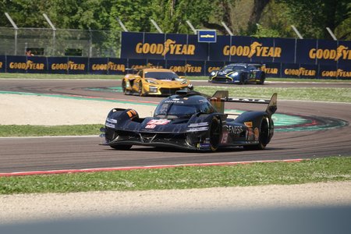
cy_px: 117
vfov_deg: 4.6
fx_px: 2925
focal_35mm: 300
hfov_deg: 6.9
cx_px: 176
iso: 100
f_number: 4
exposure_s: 1/800
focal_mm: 110.13
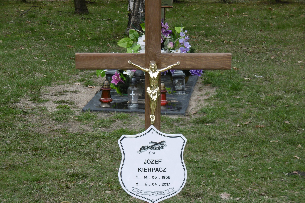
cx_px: 152
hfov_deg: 18.8
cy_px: 109
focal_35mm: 109
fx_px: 923
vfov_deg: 12.6
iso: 100
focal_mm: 18.6
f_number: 4.8
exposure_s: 1/400
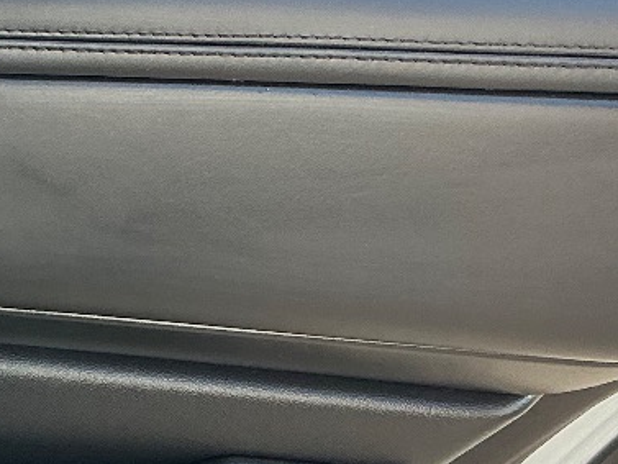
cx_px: 136
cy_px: 77
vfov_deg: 13.8
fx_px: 1911
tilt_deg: -25.3
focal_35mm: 107
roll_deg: +0.1
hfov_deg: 18.2
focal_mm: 3
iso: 32
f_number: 1.8
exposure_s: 1/149
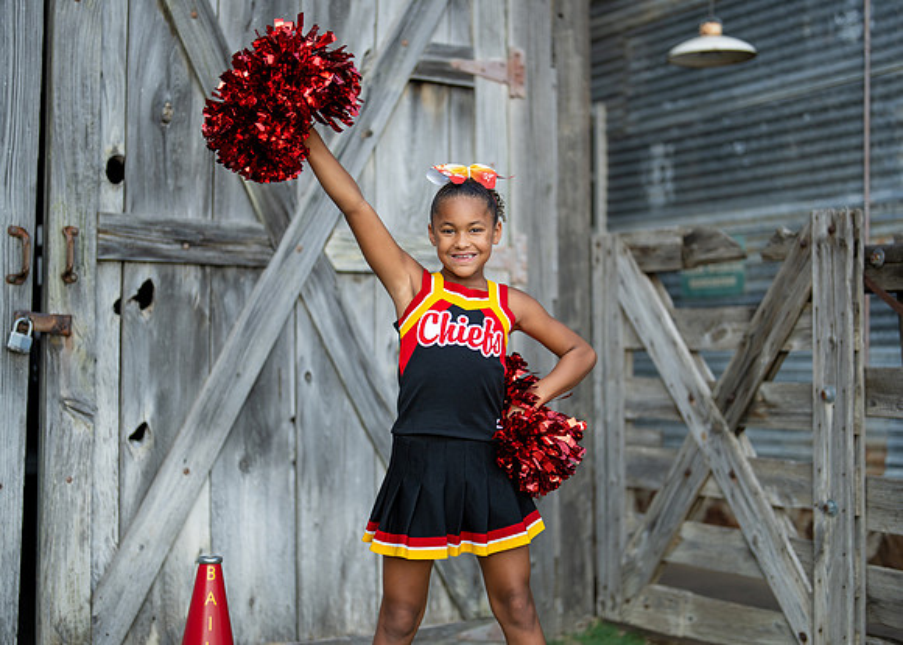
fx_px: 1426
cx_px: 460
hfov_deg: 35.1
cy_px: 339
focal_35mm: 56
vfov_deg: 25.5
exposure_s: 1/2000
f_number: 1.2
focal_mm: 50
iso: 125
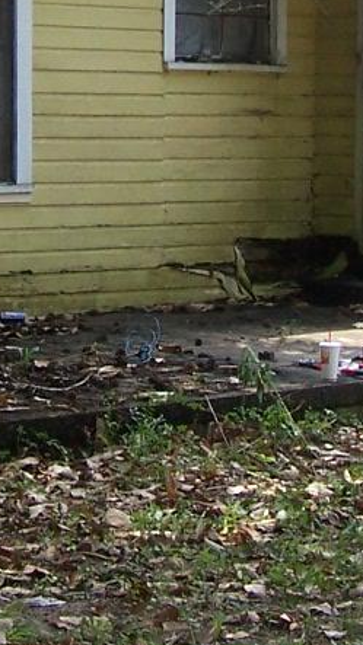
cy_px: -23
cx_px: 82
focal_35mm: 145
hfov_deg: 8.3
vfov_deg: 14.5
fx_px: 2483
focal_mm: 6.3
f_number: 2.8
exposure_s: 1/160
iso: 80
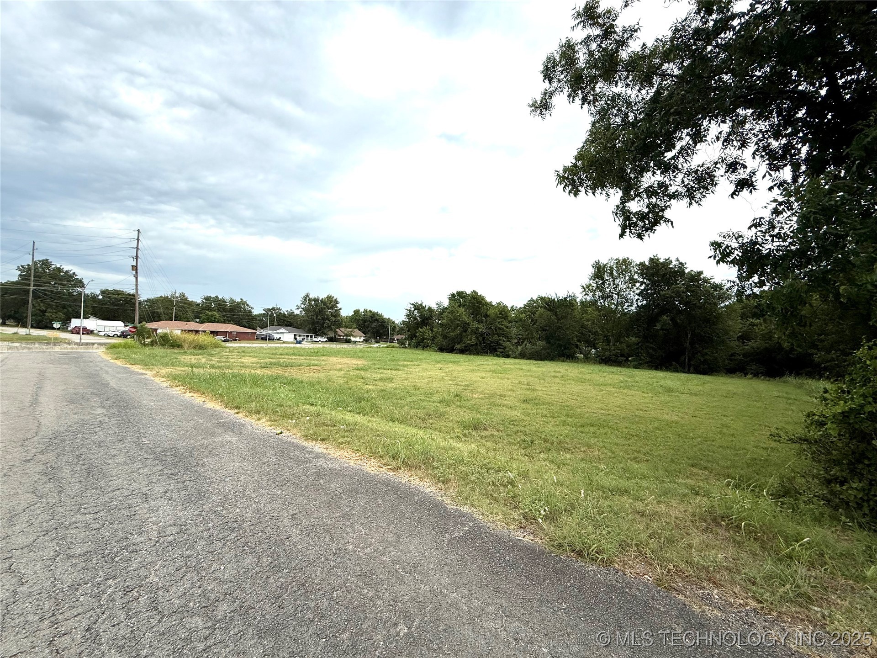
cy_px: 329
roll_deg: -2.8
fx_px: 355
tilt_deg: +2.3
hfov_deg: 102.1
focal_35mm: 14
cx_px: 438
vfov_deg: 85.7
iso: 50
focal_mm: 2.22
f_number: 2.2
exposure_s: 1/1235
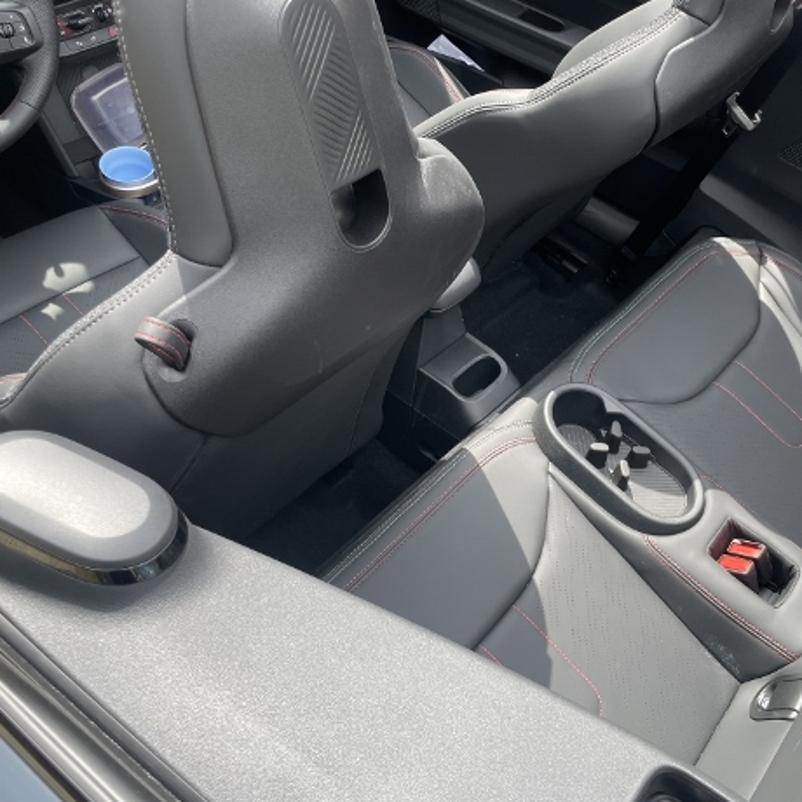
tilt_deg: -46.6
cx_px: 534
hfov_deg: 48.9
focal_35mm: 33
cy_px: 381
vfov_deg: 49.7
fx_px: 865
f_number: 1.6
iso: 32
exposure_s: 1/401
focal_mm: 4.2
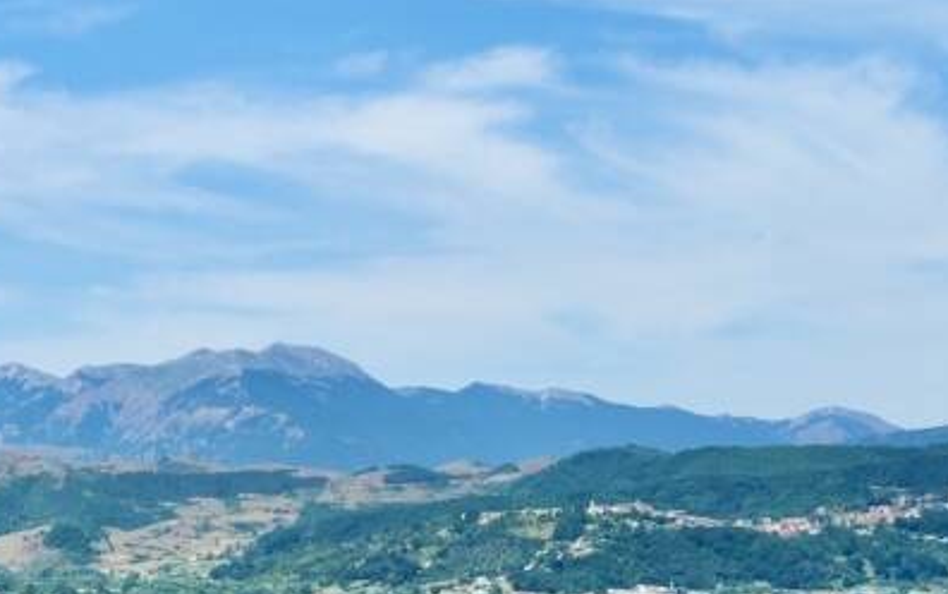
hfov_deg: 18.3
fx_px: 2792
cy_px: 378
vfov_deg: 12.1
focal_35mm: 108
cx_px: -168
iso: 160
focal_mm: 23.3
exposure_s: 1/850
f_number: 5.6
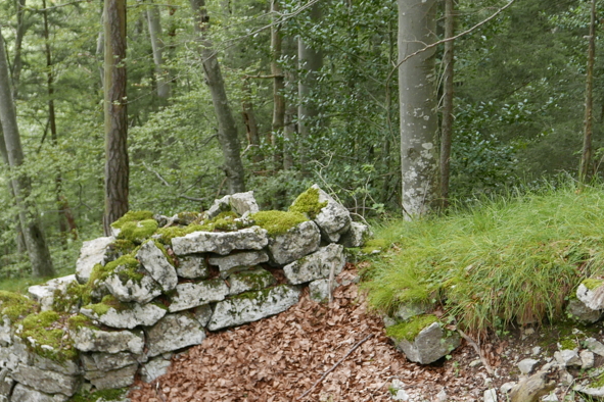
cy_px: 243
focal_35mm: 77
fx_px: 1292
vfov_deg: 17.7
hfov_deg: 26.3
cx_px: 303
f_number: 2.4
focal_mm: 17.2
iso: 200
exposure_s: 1/100
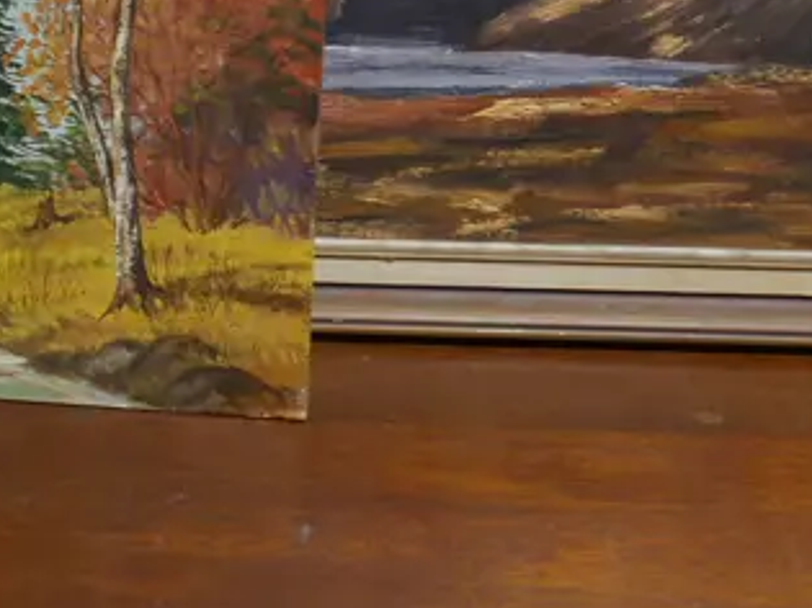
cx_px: -90
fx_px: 2743
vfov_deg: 12.5
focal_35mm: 117
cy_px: -49
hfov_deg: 16.3
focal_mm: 18
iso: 250
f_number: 4
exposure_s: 1/60
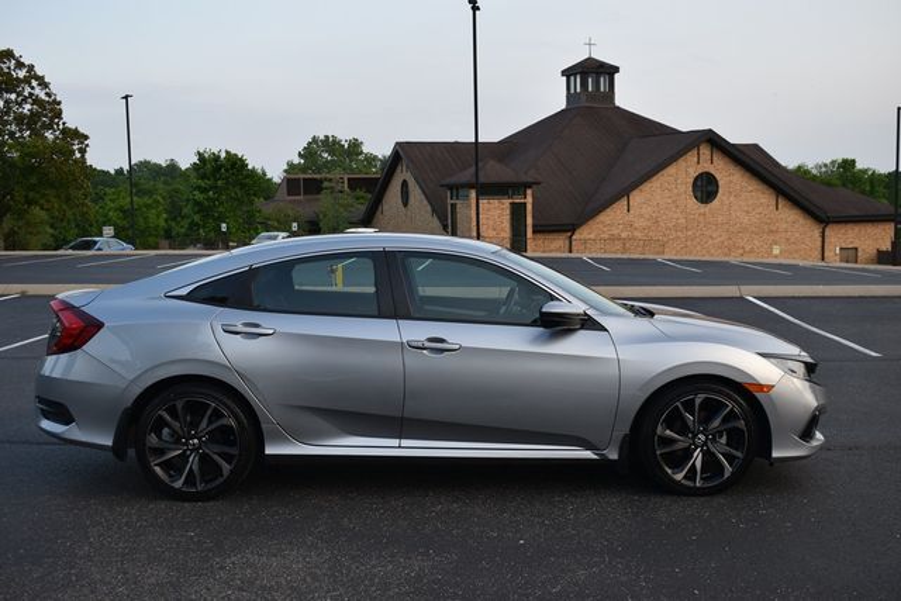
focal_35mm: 39
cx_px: 450
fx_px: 976
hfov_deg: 49.5
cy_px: 300
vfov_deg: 34.2
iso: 250
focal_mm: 26
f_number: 5.6
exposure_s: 1/250
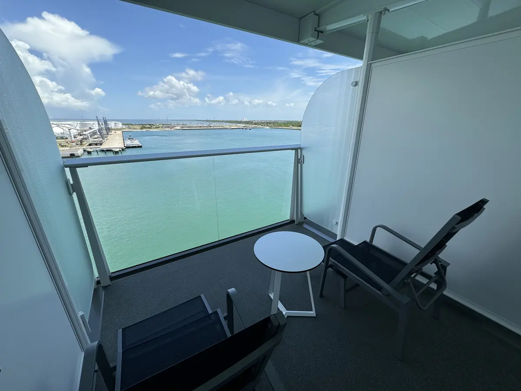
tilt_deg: -20.2
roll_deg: -0.2
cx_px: 260
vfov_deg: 85.7
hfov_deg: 102.1
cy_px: 196
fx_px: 211
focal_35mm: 14
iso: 50
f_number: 2.2
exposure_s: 1/1217
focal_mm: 2.22
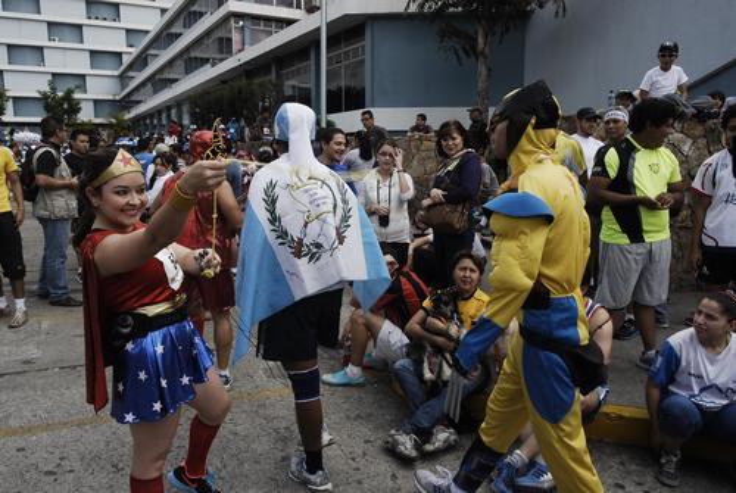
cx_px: 368
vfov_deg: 50.6
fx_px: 522
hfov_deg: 70.4
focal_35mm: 26
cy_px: 246
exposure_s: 1/320
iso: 100
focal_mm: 17
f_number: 3.2
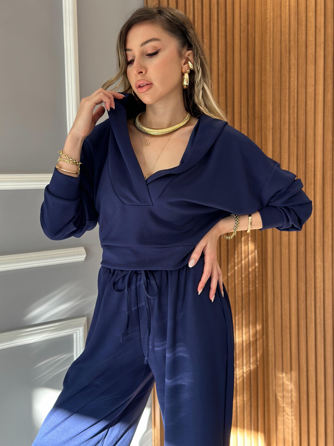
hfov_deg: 30.3
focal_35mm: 48
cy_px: 223
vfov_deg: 39.7
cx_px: 167
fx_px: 618
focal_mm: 6.86
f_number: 1.78
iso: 125
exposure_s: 1/105
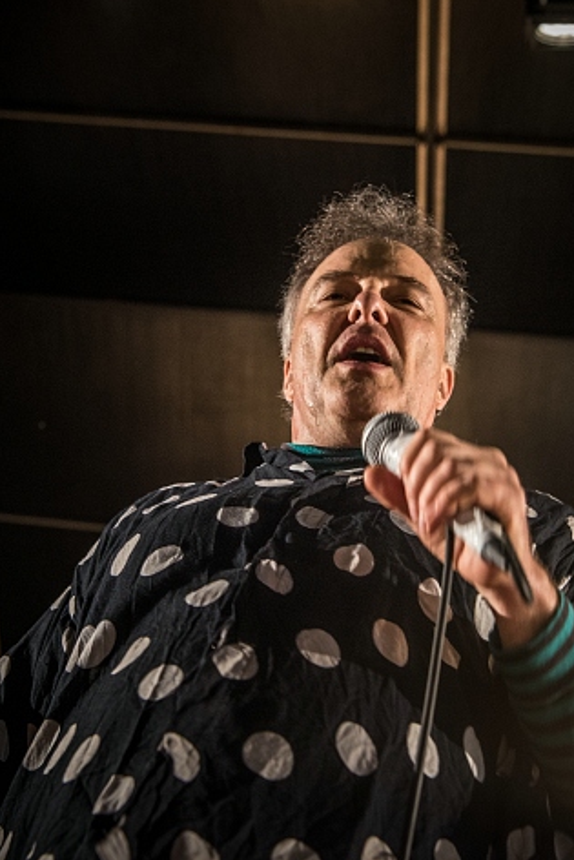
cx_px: 328
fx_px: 1386
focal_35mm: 58
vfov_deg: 34.5
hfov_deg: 23.4
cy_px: 425
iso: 800
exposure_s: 1/100
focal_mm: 38
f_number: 4
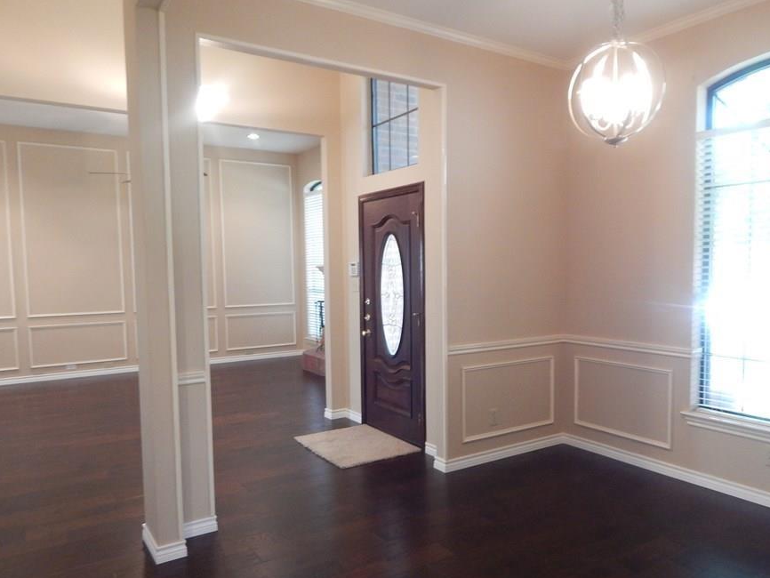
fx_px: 579
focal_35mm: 26
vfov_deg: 53.0
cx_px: 424
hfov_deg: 67.1
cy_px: 312
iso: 400
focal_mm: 4
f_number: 3
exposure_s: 1/13
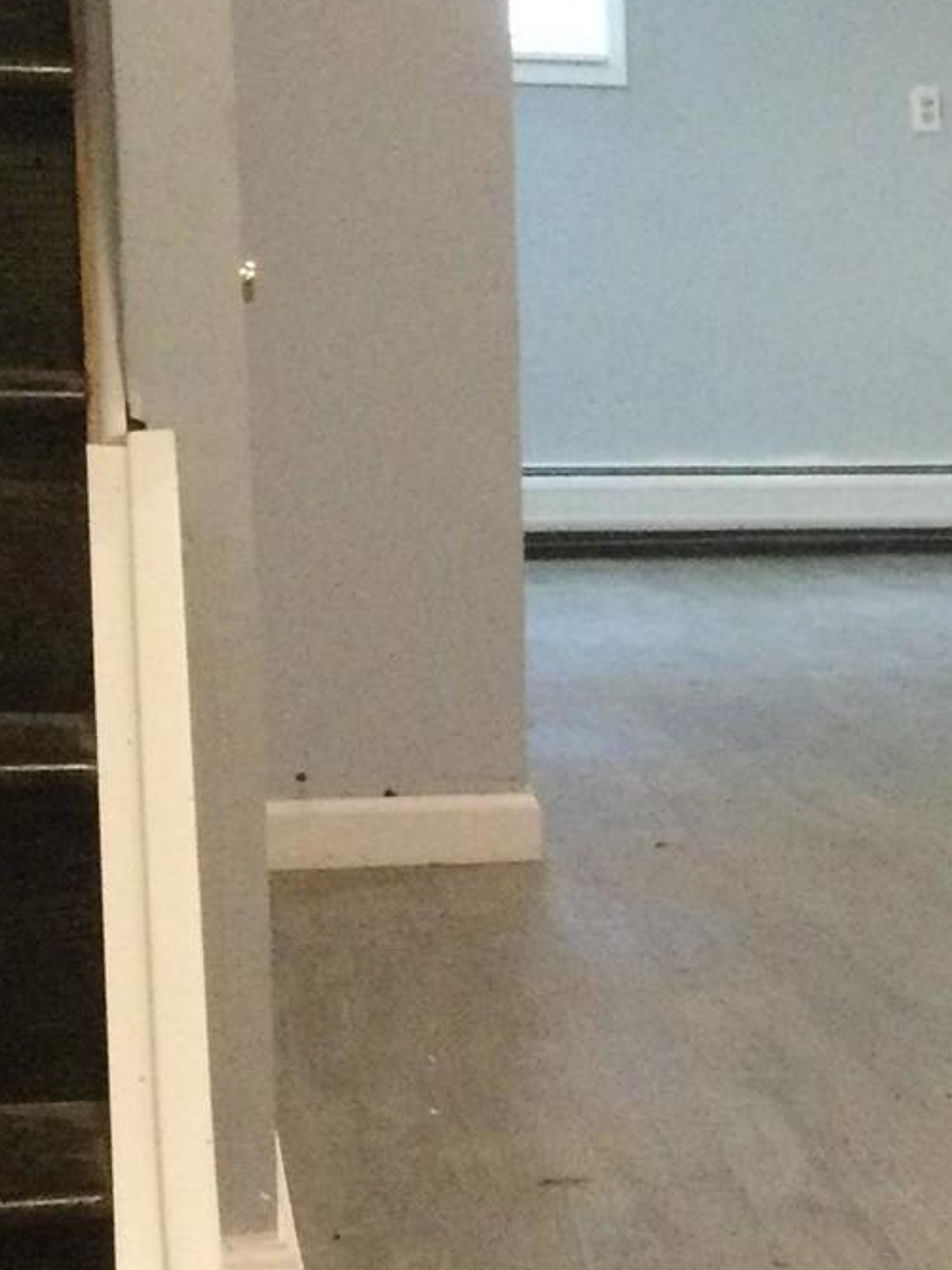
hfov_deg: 13.2
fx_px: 3924
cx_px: 1359
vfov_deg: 18.3
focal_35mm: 107
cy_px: 857
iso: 200
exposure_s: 1/30
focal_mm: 3.3
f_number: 2.4
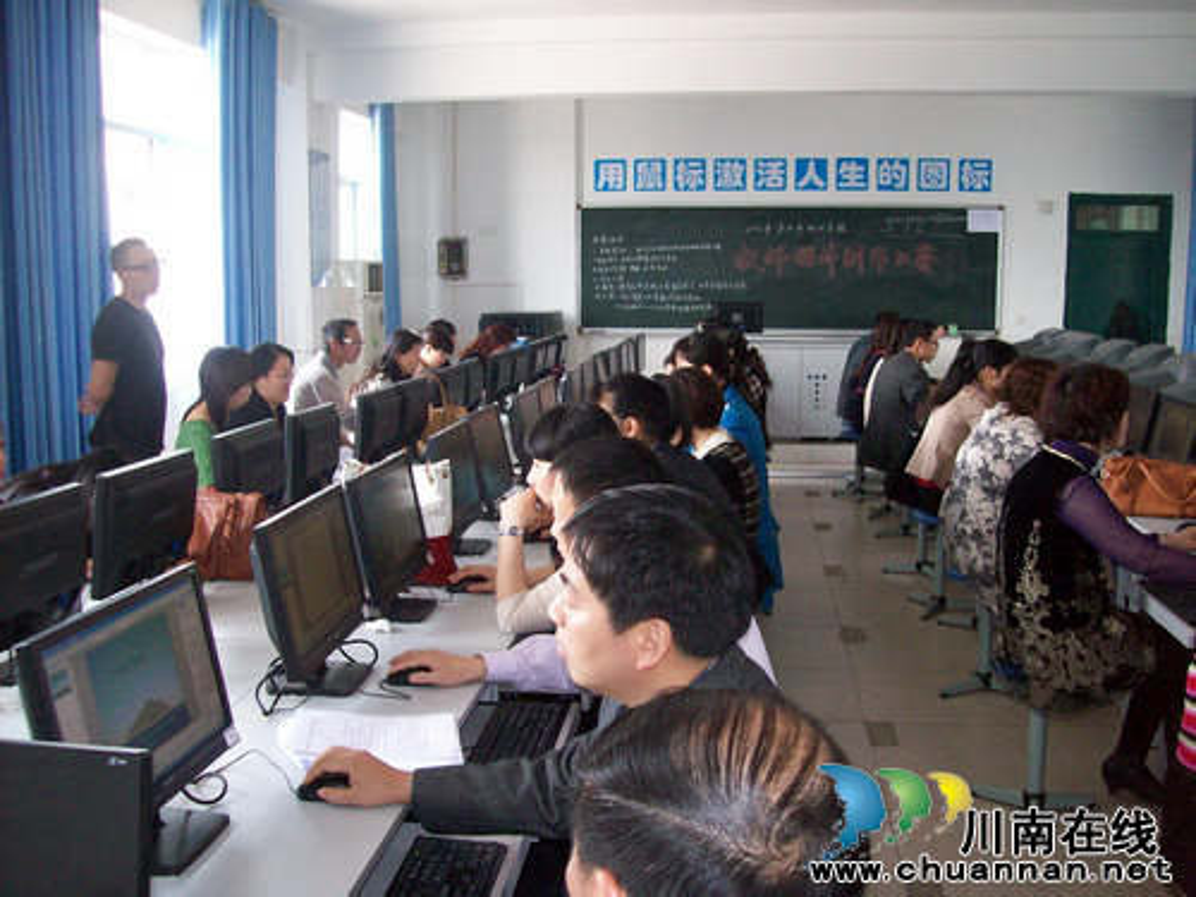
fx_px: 1244
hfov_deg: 51.4
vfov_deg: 39.7
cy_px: 448
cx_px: 598
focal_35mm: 36
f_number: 2.7
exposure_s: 1/64
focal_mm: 6
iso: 200
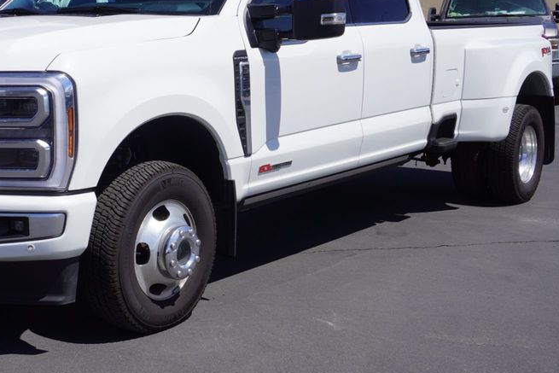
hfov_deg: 32.4
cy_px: 137
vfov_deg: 22.2
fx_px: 947
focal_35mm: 61
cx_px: 157
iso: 100
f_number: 11
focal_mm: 26
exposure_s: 1/250
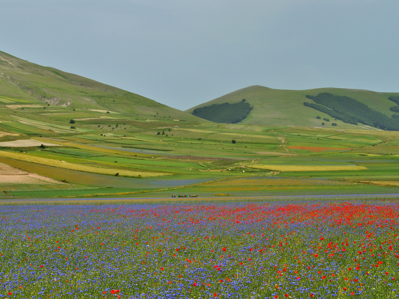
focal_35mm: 91
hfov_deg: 21.6
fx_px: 1044
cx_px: 192
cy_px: 149
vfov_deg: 16.3
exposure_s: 1/250
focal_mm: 55
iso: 200
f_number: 16
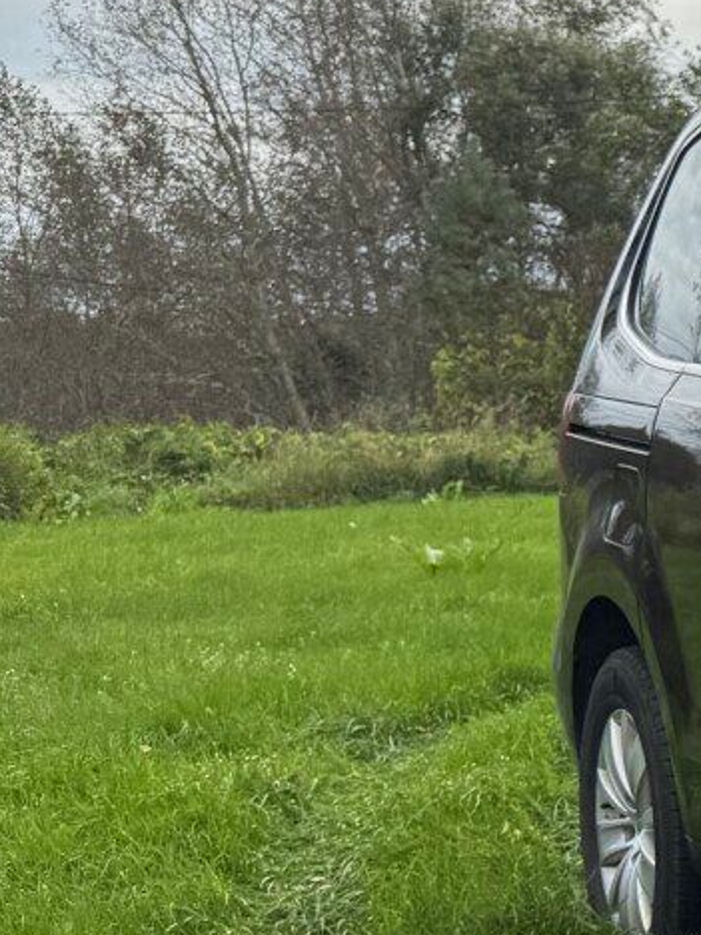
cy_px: 632
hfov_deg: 11.5
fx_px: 2700
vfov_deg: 19.6
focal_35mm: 100
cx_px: 1815
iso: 80
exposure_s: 1/3425
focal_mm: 6.76
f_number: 1.78
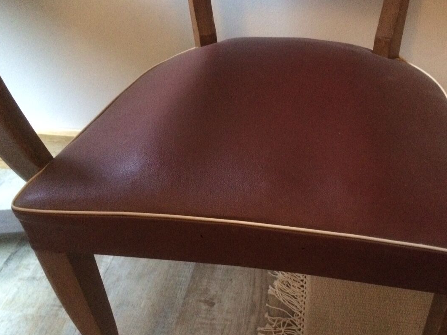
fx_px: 452
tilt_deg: -40.2
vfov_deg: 40.7
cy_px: 169
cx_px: 265
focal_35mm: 35
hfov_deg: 52.3
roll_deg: -1.7
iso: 640
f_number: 2.2
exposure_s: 1/17
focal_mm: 4.15
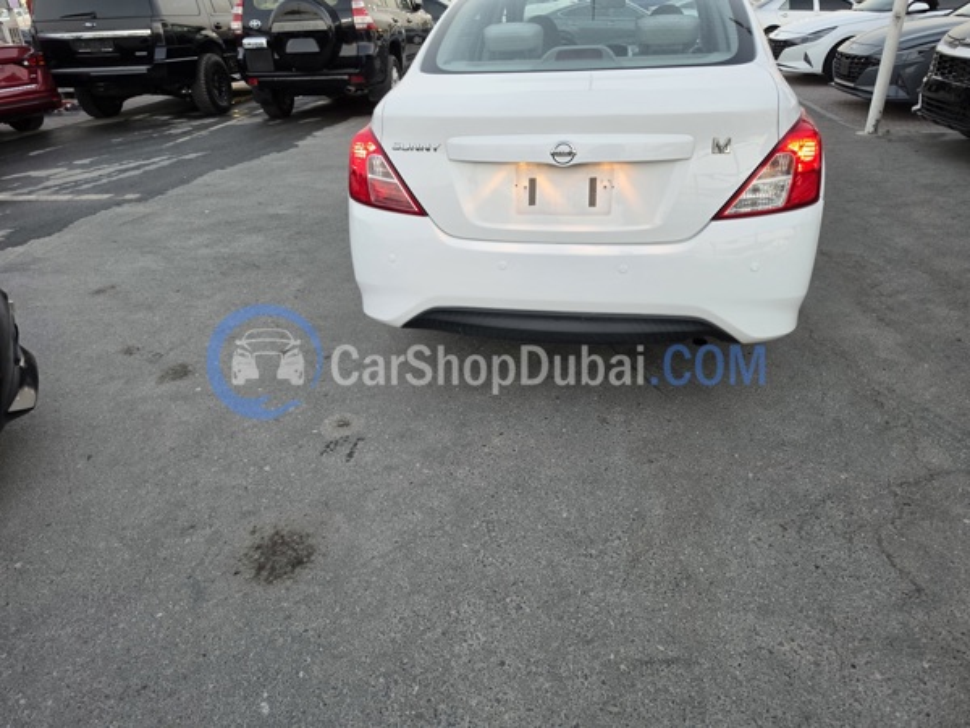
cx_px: 485
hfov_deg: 73.9
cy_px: 364
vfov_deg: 58.9
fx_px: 644
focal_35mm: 23
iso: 100
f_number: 1.4
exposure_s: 1/100
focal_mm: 6.5
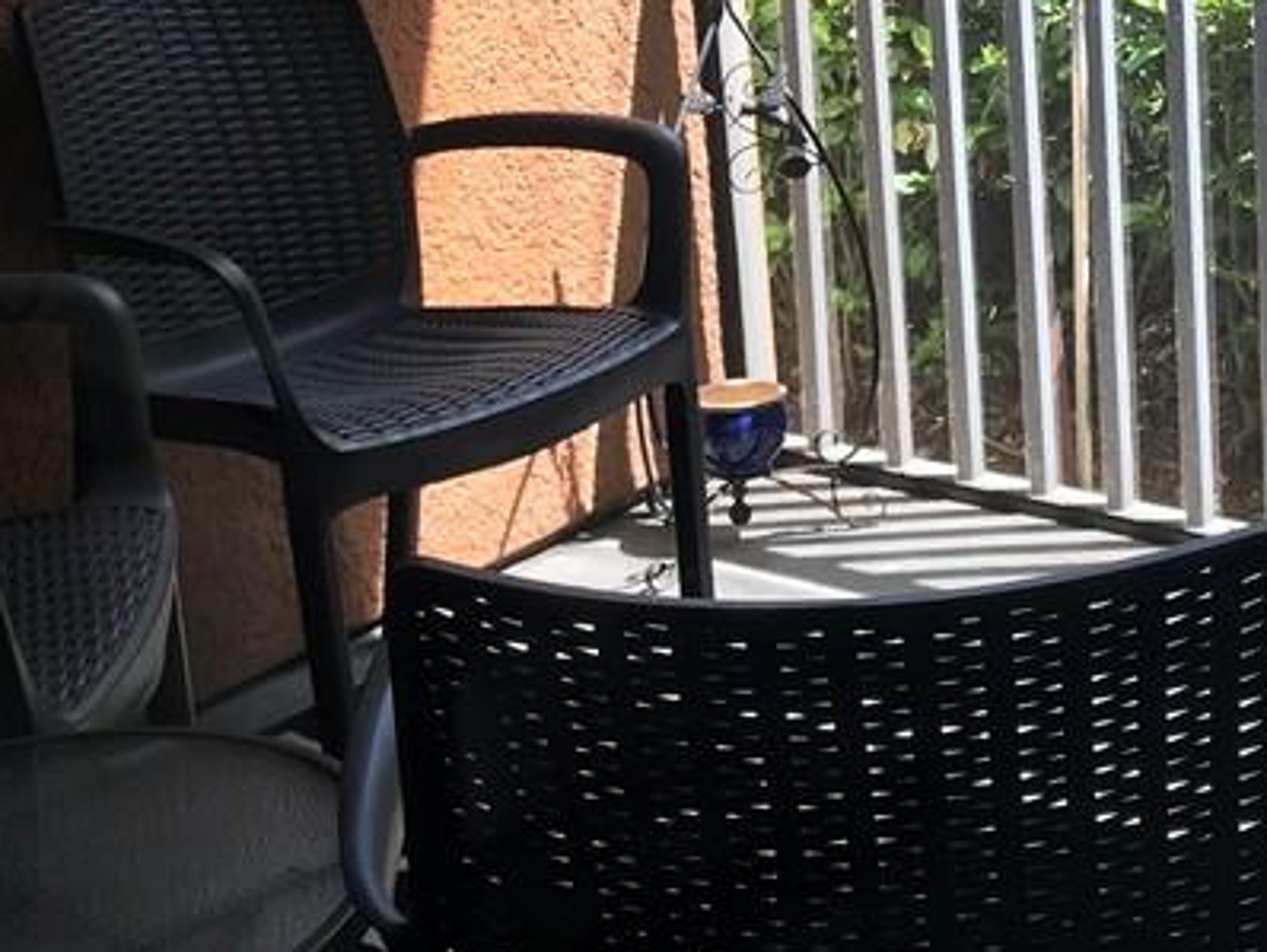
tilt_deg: -16.6
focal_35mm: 72
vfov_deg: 20.4
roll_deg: +2.9
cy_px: 277
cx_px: 1031
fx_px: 2637
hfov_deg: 26.5
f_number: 1.8
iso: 20
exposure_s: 1/169
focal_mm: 3.99
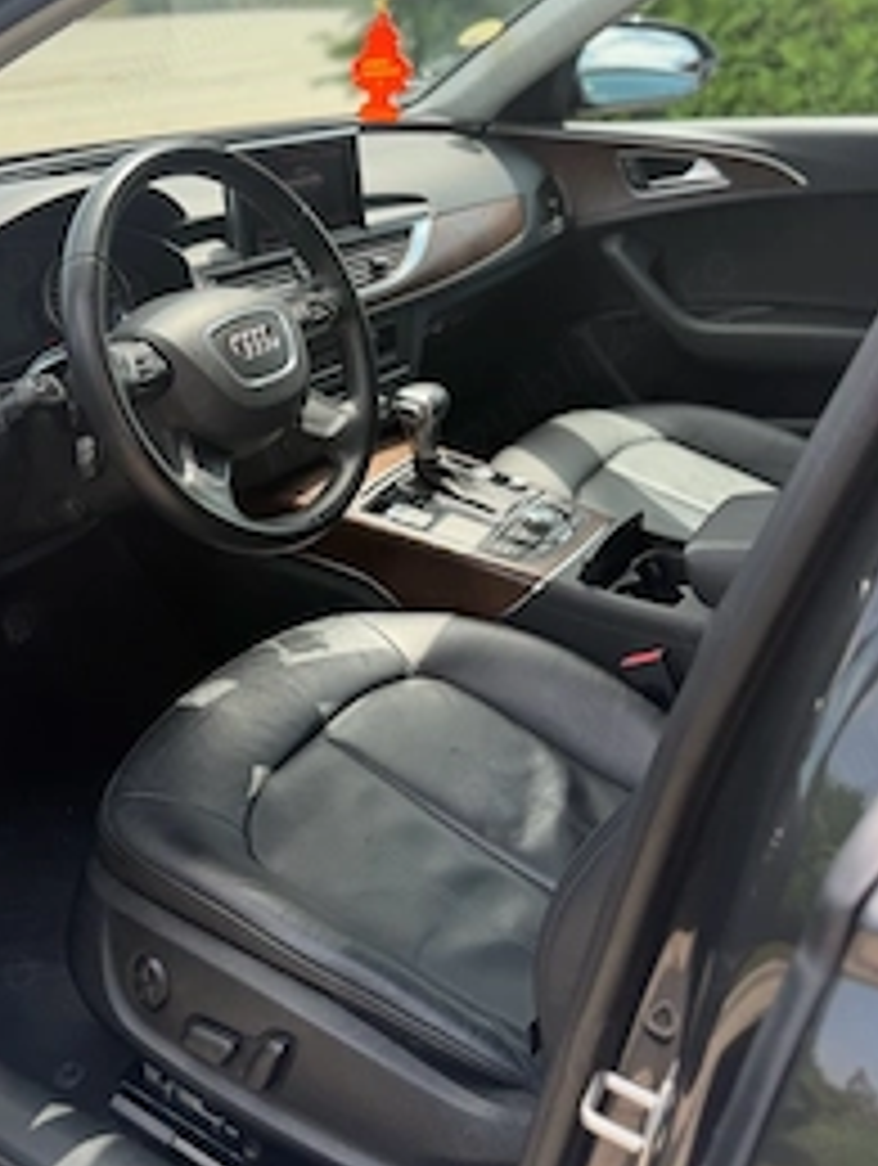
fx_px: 1248
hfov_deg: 38.5
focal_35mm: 37
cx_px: 333
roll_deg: +1.0
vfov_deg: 49.4
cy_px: 410
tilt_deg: -19.2
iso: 100
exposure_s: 1/1122
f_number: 1.78
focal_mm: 6.76
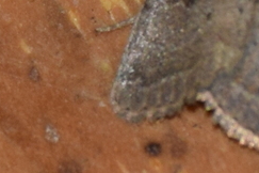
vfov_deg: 1.7
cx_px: 191
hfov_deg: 2.5
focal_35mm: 829
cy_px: -77
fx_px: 5964
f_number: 5.6
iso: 320
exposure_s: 1/200
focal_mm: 140
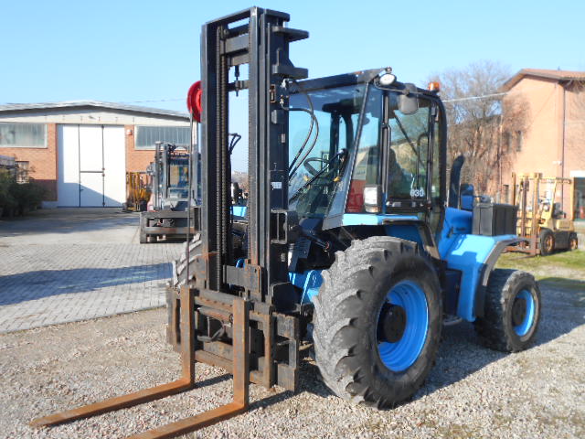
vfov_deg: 41.8
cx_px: 292
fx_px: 575
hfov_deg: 54.0
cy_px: 220
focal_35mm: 34
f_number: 3.6
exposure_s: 1/400
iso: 80
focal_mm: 5.8
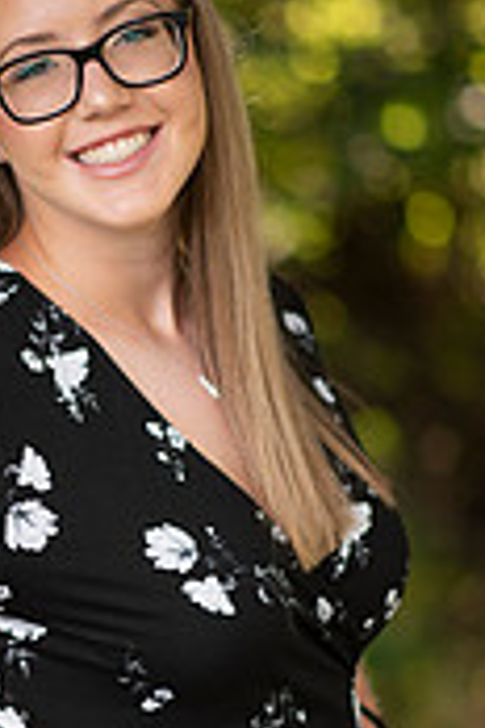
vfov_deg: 9.4
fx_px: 4445
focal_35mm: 220
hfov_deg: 6.2
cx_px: 38
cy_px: 473
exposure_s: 1/250
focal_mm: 85
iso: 125
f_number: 1.8
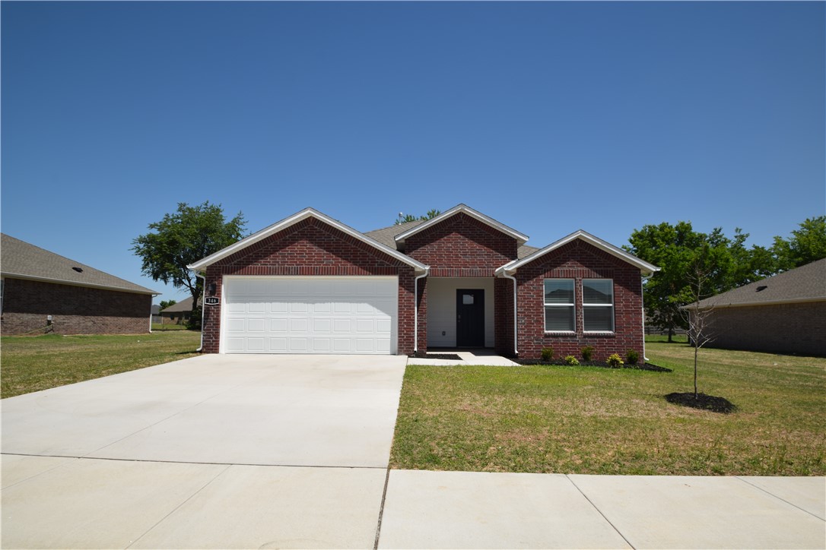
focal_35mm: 17
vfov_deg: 69.7
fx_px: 396
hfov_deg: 92.4
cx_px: 413
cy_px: 275
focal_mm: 11.5
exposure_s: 1/200
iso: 100
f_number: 11
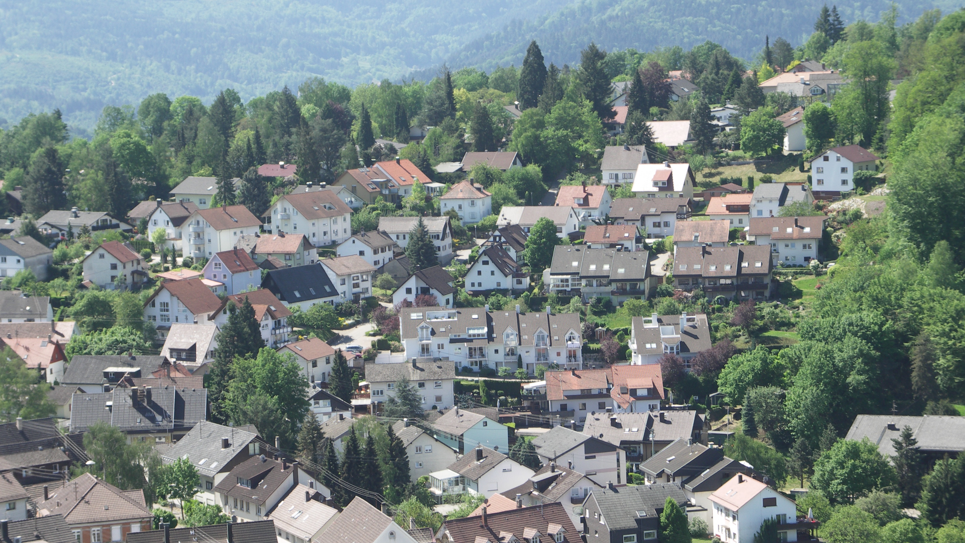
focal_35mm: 128
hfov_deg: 16.8
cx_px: 483
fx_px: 3275
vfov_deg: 9.5
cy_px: 304
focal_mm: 30.3
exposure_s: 1/200
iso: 50
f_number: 4.5
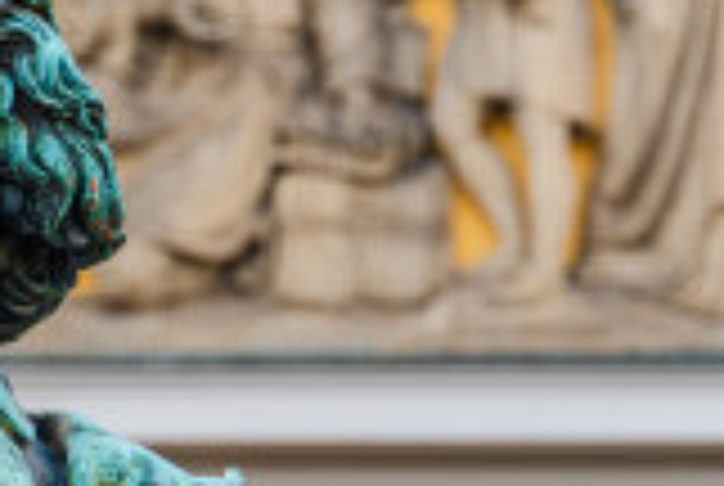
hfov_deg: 1.8
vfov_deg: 1.2
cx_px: -9
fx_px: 22908
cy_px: 387
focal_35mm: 1137
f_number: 8
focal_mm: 300
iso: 100
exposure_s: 1/50
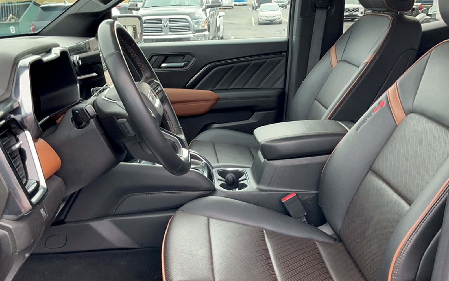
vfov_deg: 39.4
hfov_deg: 59.6
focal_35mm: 32
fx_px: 392
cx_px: 225
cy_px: 137
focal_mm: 3
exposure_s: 1/120
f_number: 1.8
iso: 40
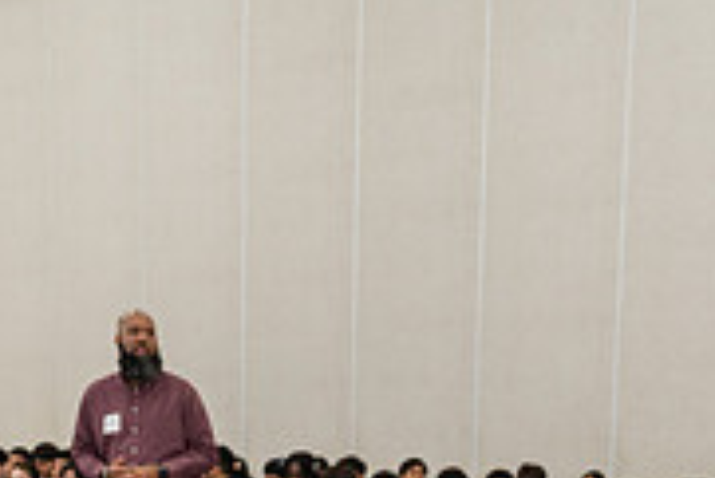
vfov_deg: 16.4
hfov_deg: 26.2
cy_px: 685
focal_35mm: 77
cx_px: 462
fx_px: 1530
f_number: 2.8
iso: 1600
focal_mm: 24
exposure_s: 1/250
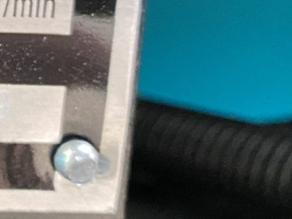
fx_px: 1147
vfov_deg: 10.7
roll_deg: -0.2
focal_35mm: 136
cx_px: -325
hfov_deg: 12.4
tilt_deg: -12.4
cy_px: -51
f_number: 1.8
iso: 250
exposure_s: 1/60
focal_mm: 4.25
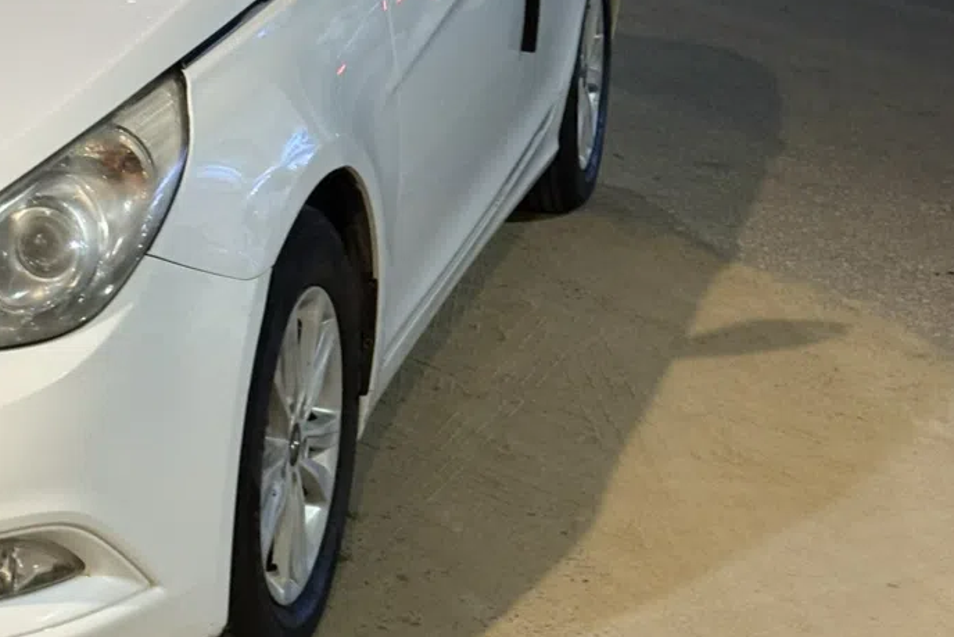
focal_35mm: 99
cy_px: 314
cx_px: 352
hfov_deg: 20.6
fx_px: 2624
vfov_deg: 13.8
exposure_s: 1/33
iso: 200
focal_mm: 6.76
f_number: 1.78
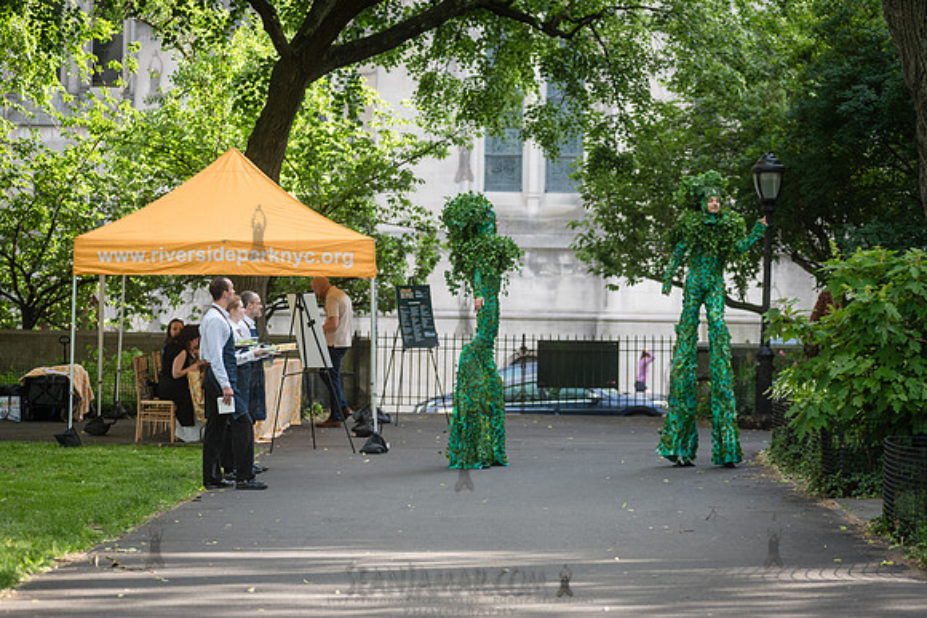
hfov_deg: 17.9
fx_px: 2951
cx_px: 464
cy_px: 309
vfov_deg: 12.0
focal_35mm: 115
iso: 1000
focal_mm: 112
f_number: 4
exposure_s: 1/800
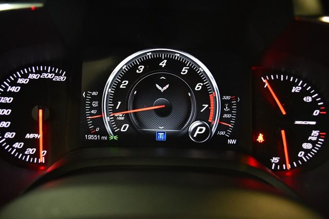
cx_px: 164
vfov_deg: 39.9
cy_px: 110
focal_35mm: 33
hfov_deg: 57.2
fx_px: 301
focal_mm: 22
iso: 3600
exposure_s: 1/60
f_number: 4
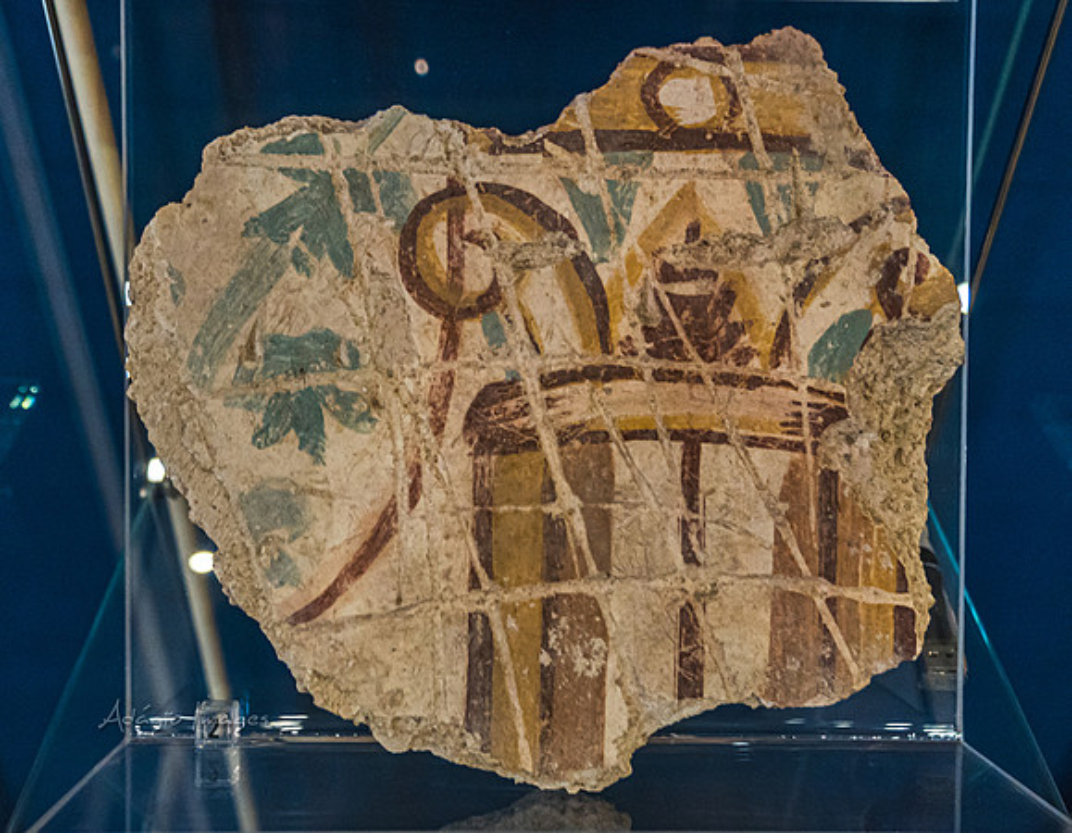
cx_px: 519
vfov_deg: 41.5
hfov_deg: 52.0
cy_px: 455
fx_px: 1099
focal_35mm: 35
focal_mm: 18
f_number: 3.5
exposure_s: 1/30
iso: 1600
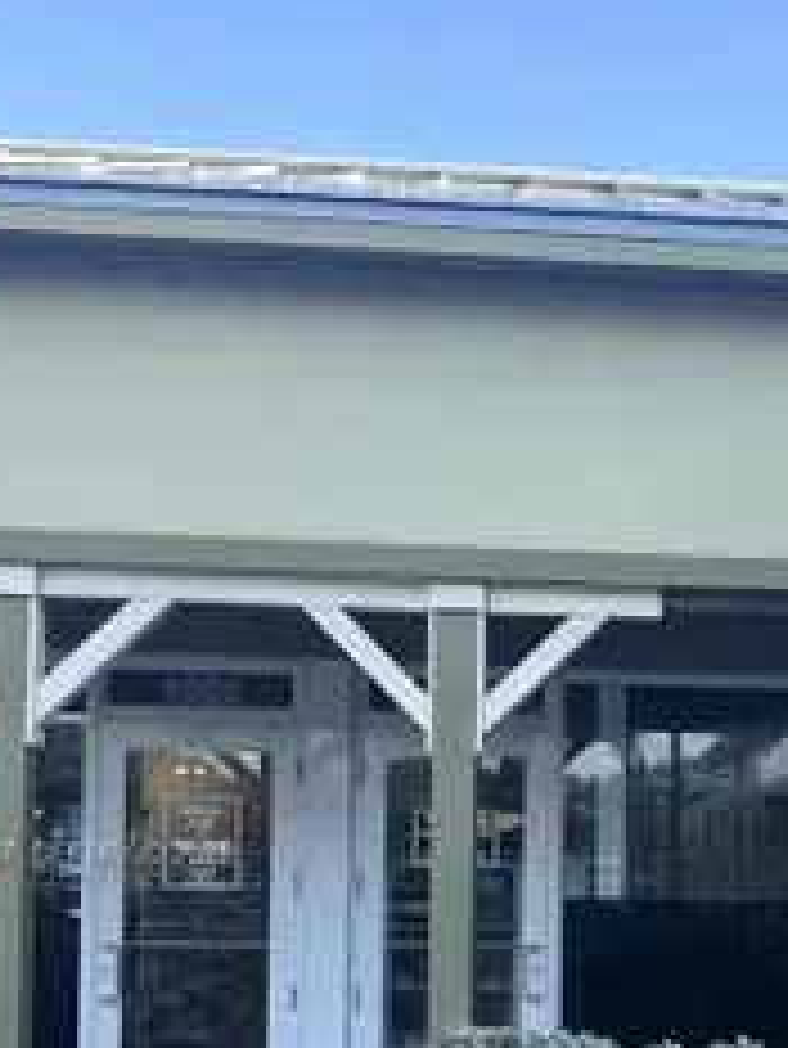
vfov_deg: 33.8
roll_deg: -1.2
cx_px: 765
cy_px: 857
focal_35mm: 55
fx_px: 1668
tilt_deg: +1.0
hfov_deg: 25.4
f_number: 1.78
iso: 100
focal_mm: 6.76
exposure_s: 1/715
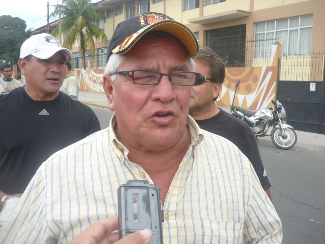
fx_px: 310
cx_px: 162
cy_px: 122
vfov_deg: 42.9
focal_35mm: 33
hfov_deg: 55.4
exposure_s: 1/500
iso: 100
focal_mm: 5.5
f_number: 2.8
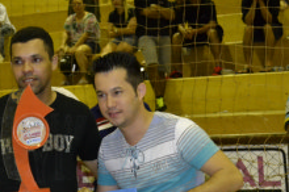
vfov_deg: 11.7
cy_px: 168
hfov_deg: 17.5
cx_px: 46
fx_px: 930
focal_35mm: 116
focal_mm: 34
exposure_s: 1/60
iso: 3200
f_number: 5
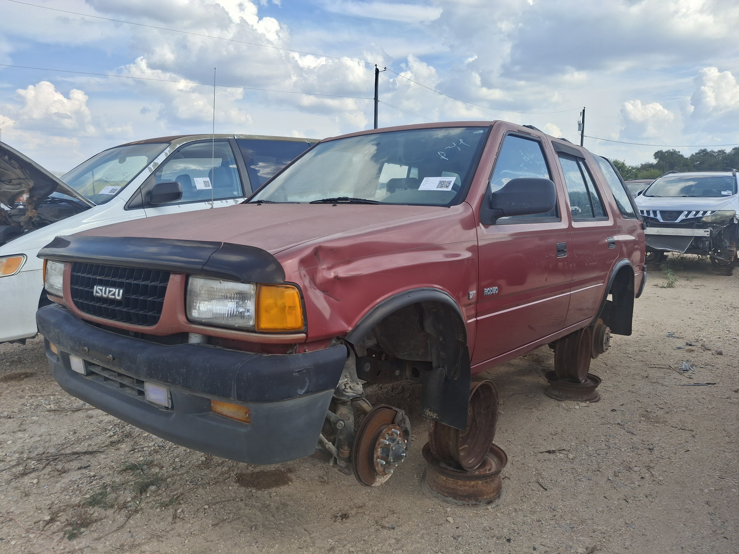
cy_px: 277
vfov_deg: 54.9
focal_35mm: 25
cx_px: 370
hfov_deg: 69.4
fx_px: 534
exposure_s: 1/1555
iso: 32
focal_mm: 4.69
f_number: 1.8
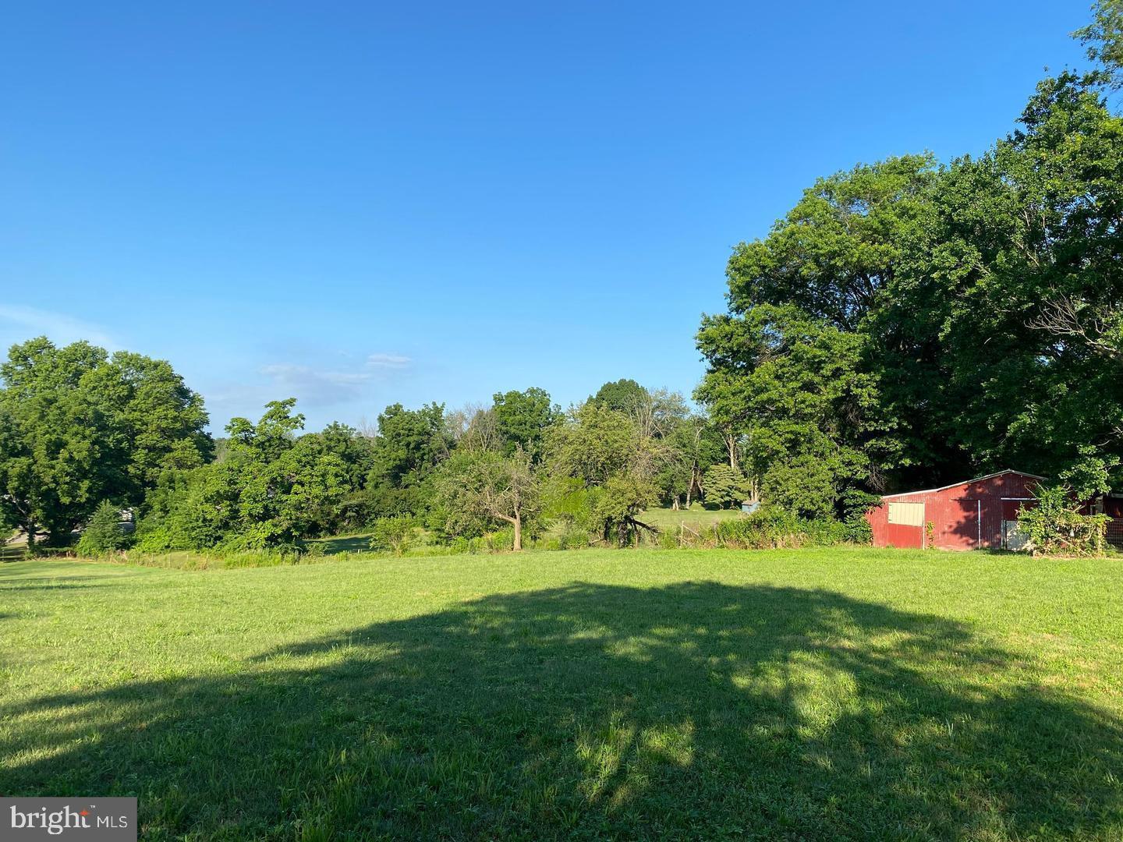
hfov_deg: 67.3
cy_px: 421
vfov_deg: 53.1
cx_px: 562
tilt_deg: +3.6
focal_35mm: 26
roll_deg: -1.7
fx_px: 843
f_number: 1.8
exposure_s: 1/1838
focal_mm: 4.25
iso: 32
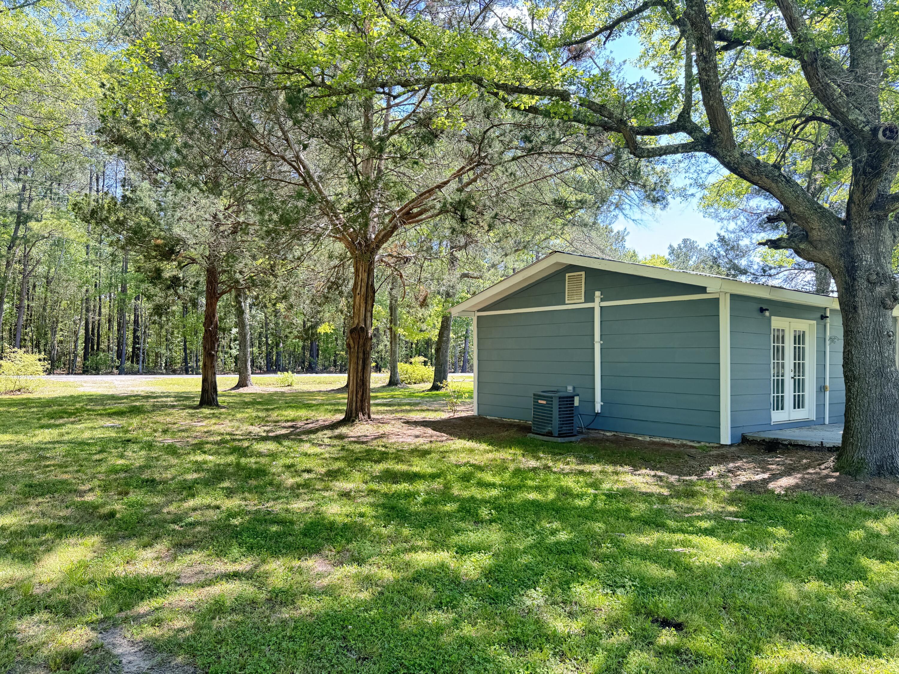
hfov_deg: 71.6
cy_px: 337
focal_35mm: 24
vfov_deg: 56.8
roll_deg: -0.9
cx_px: 450
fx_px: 623
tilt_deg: -0.3
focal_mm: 6.76
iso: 80
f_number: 1.78
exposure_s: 1/228
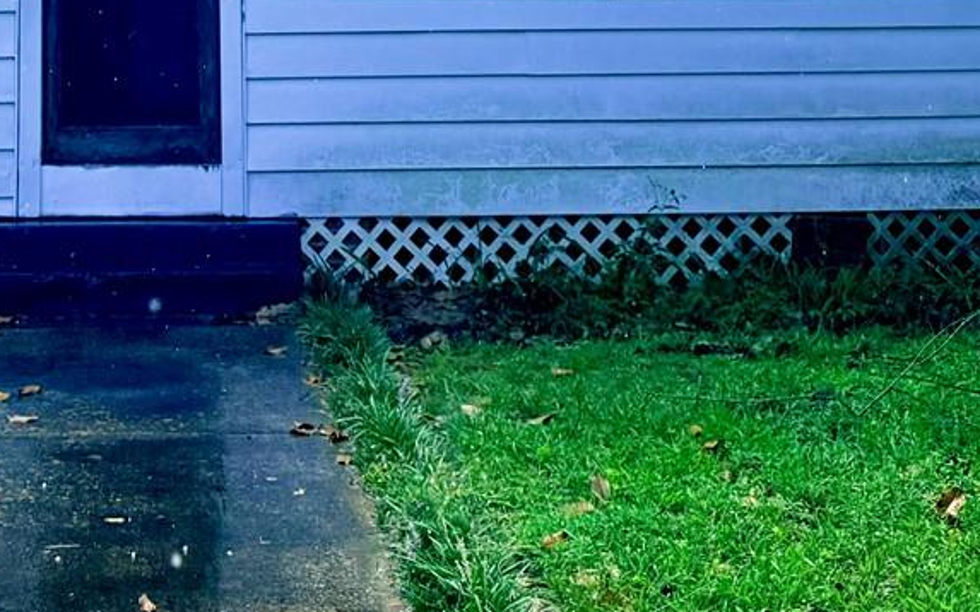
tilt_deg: +6.5
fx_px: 1896
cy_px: -306
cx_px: 251
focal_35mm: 71
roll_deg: +0.7
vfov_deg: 16.7
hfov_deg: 28.6
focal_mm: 6.76
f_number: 1.78
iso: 100
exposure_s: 1/3425
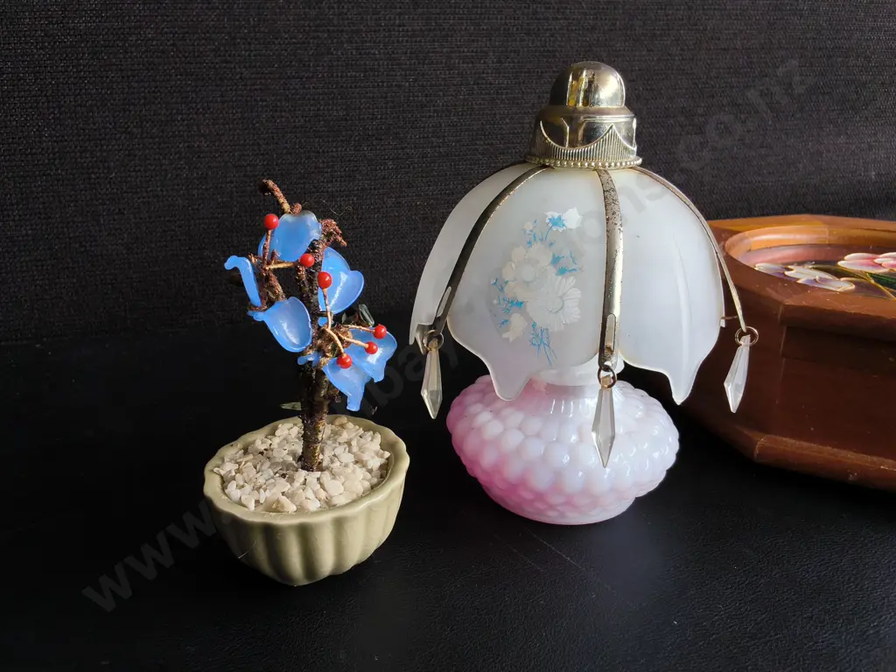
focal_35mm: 27
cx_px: 448
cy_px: 336
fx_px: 699
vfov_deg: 51.4
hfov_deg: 65.3
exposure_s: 1/100
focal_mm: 2.87
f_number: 2
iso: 50
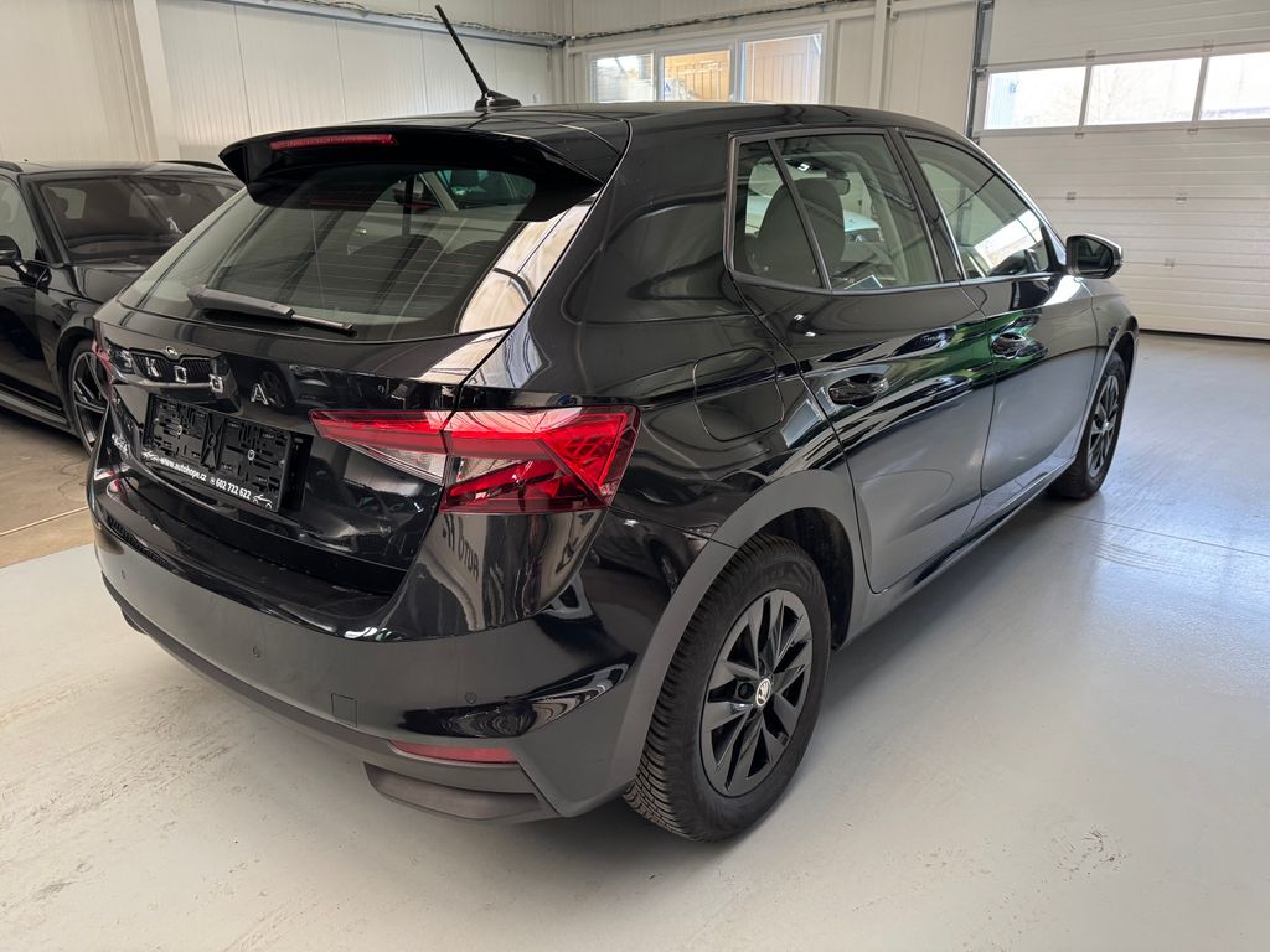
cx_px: 635
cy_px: 476
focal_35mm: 24
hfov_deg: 71.6
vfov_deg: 56.8
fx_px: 881
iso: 250
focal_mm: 6.76
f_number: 1.78
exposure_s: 1/60
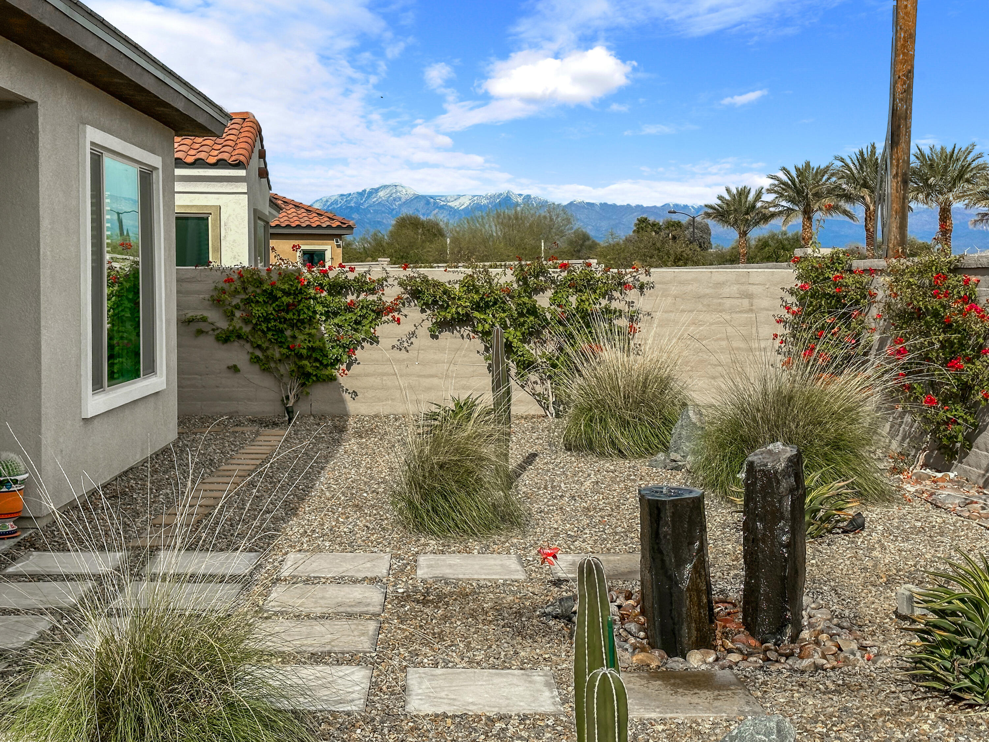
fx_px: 1371
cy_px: 371
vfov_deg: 30.3
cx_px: 494
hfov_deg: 39.7
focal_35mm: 48
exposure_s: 1/5000
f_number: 1.8
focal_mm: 6.86
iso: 64
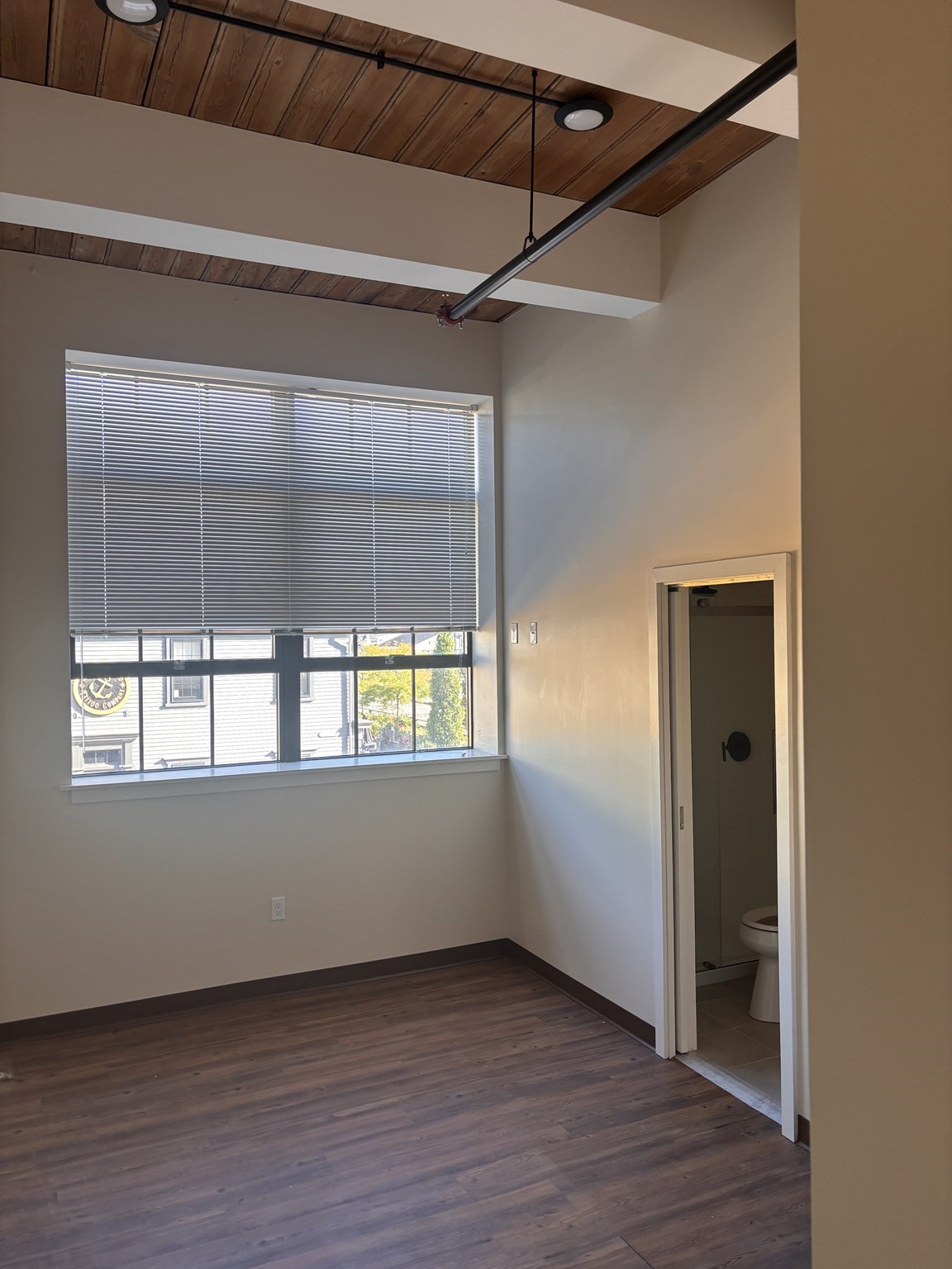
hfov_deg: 53.1
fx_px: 953
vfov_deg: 67.3
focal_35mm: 26
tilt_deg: -0.5
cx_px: 476
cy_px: 634
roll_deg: -0.7
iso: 80
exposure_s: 1/120
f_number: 1.6
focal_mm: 5.96
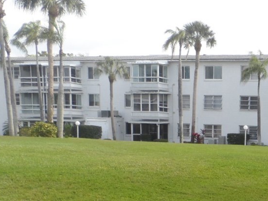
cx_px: 284
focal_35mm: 70
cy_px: 262
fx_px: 542
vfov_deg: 19.4
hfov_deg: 26.0
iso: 80
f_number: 3.2
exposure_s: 1/350
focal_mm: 4
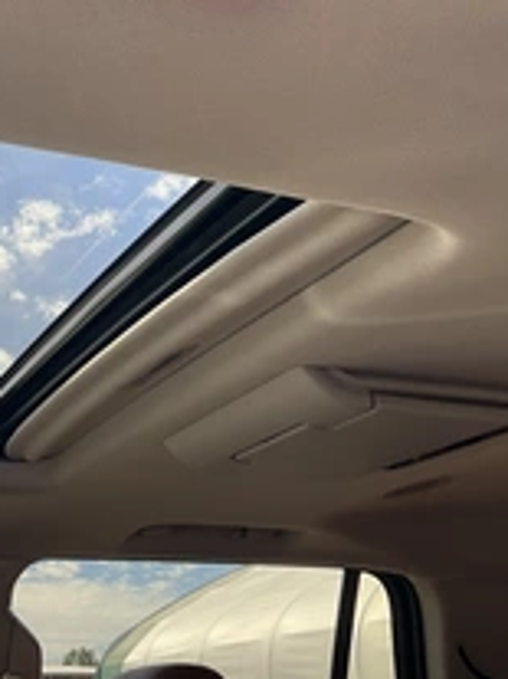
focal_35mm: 56
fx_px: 1097
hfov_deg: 25.7
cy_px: 308
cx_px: 125
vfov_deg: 34.3
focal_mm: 3
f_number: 1.8
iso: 20
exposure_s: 1/147
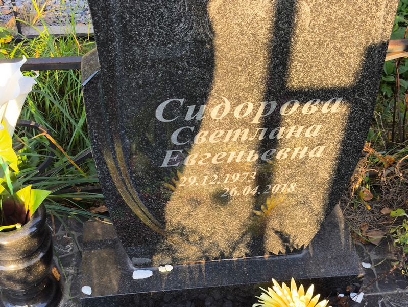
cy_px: 154
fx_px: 590
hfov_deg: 38.2
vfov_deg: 29.1
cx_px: 204
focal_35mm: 50
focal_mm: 4.71
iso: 50
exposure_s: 1/146
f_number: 1.7
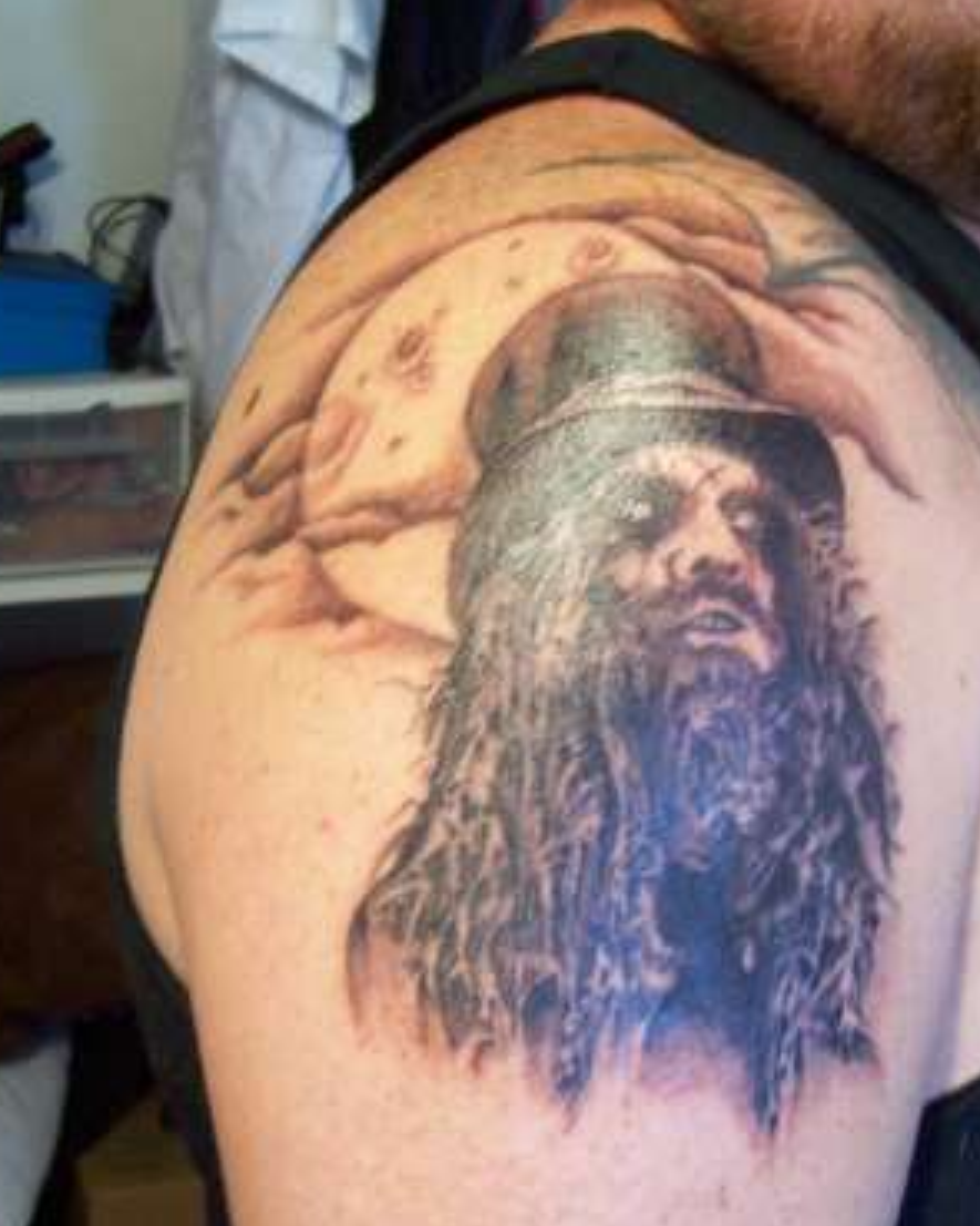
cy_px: 605
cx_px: 522
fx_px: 1959
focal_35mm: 54
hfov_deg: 28.1
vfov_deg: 34.8
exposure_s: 1/12.8
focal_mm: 5.6
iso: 160
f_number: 2.7
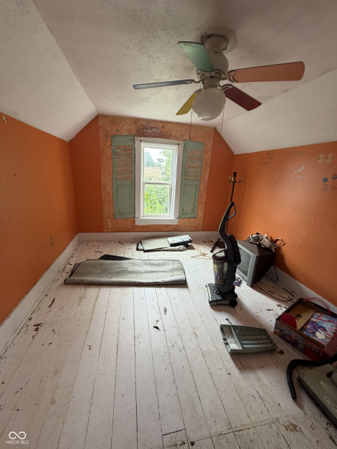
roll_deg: -3.1
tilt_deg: -14.1
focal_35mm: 14
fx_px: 182
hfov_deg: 85.7
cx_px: 168
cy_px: 224
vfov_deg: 102.1
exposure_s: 1/121
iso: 160
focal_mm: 2.22
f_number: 2.2
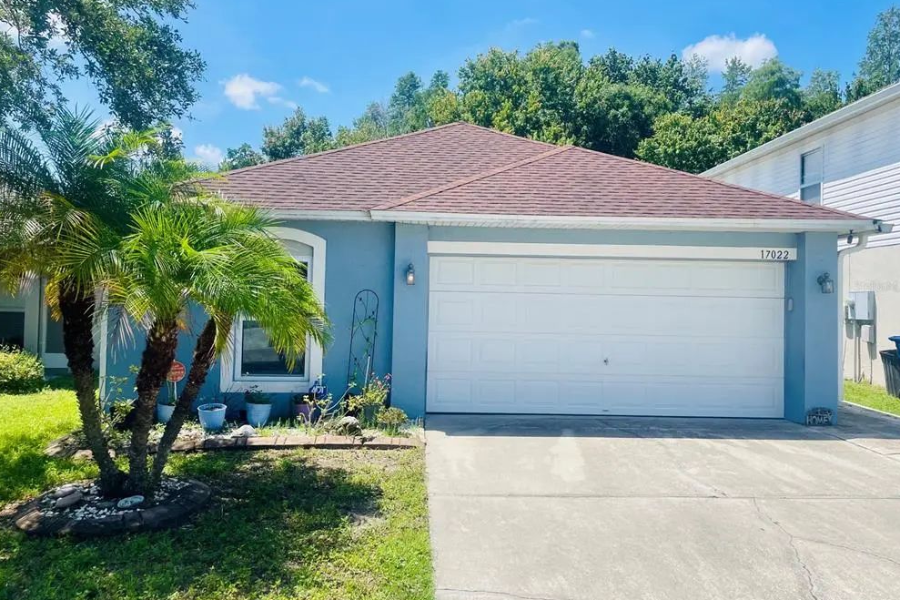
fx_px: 700
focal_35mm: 28
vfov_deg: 46.4
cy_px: 286
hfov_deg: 65.5
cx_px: 444
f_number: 1.6
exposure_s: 1/2882
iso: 32
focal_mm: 4.2
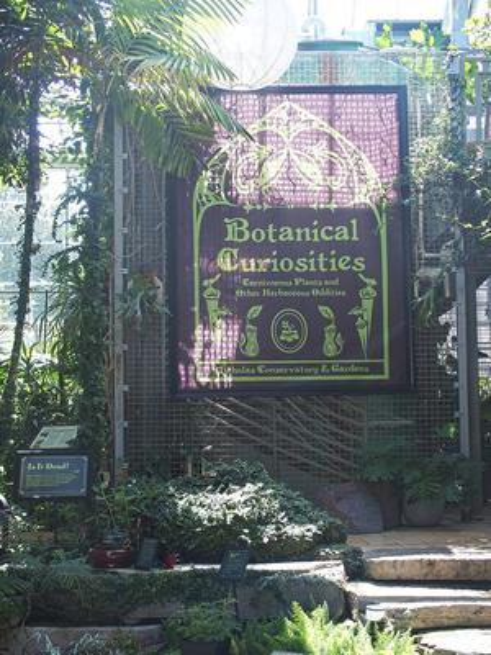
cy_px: 328
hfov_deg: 29.1
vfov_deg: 38.2
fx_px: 946
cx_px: 246
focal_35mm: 50
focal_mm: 10.8
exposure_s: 1/160
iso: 100
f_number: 3.5
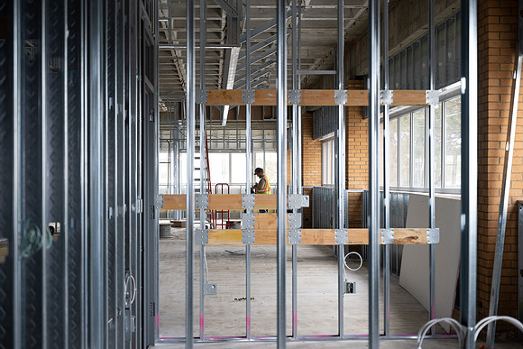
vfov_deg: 23.7
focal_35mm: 57
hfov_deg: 34.9
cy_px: 174
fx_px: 833
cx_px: 261
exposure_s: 1/250
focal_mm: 57
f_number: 4
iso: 1000
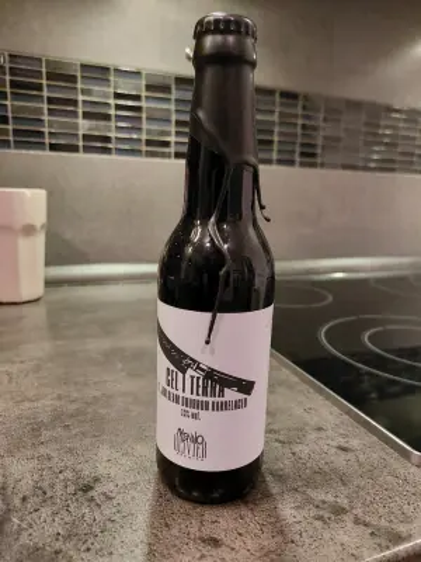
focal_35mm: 24
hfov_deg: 56.8
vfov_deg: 71.6
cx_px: 210
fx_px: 389
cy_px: 281
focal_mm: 5.23
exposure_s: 1/25
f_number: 1.8
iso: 500
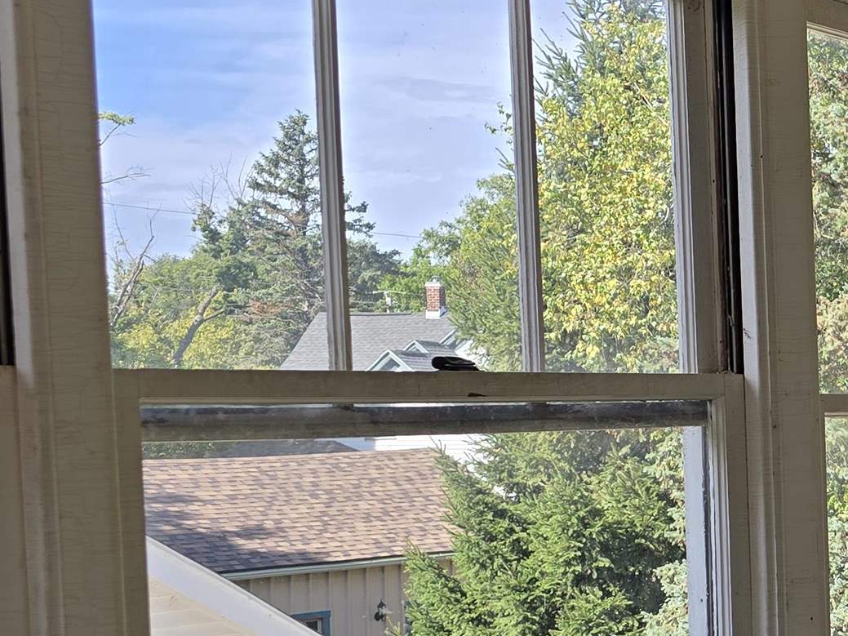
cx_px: 1162
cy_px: 505
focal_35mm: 68
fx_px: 1666
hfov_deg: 24.2
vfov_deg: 21.4
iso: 12
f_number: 1.7
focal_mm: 6.3
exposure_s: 1/296
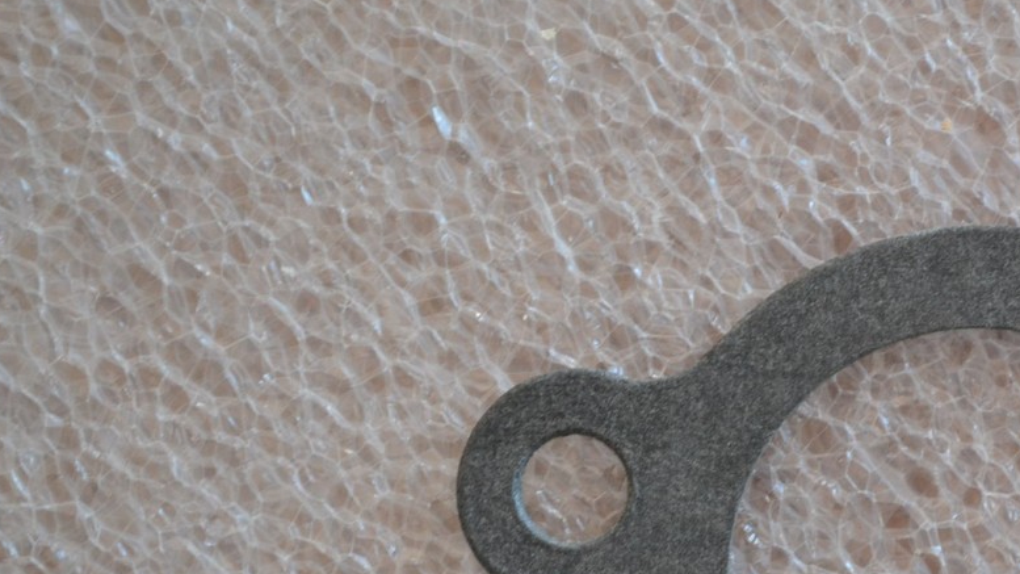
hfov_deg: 16.2
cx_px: 872
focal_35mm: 131
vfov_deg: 9.2
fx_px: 3543
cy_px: 587
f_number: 5.6
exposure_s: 1/60
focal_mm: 48
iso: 1400
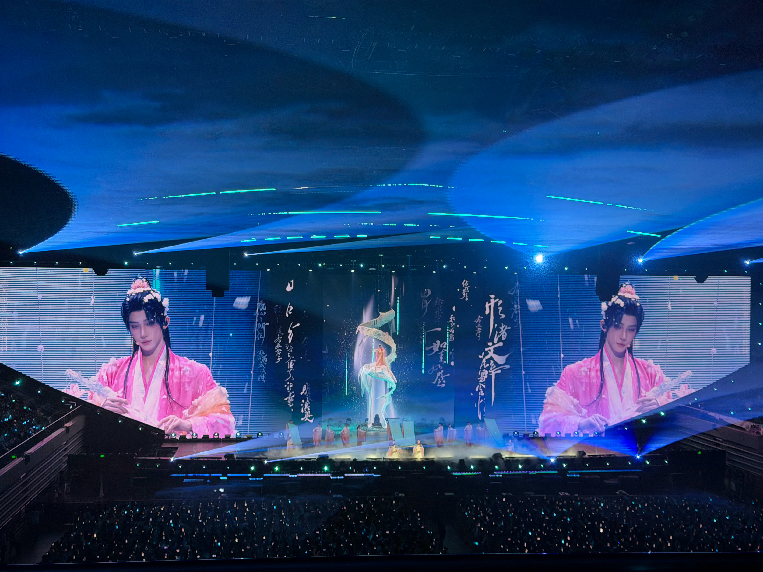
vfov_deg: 30.3
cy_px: 286
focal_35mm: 48
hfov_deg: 39.7
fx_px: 1058
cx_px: 382
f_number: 1.78
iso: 100
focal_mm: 6.76
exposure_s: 1/60
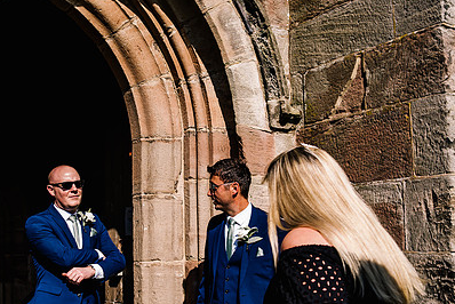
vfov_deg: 26.5
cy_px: 180
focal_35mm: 51
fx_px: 645
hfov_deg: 38.8
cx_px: 205
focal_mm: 35
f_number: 4.5
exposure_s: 1/500
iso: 50
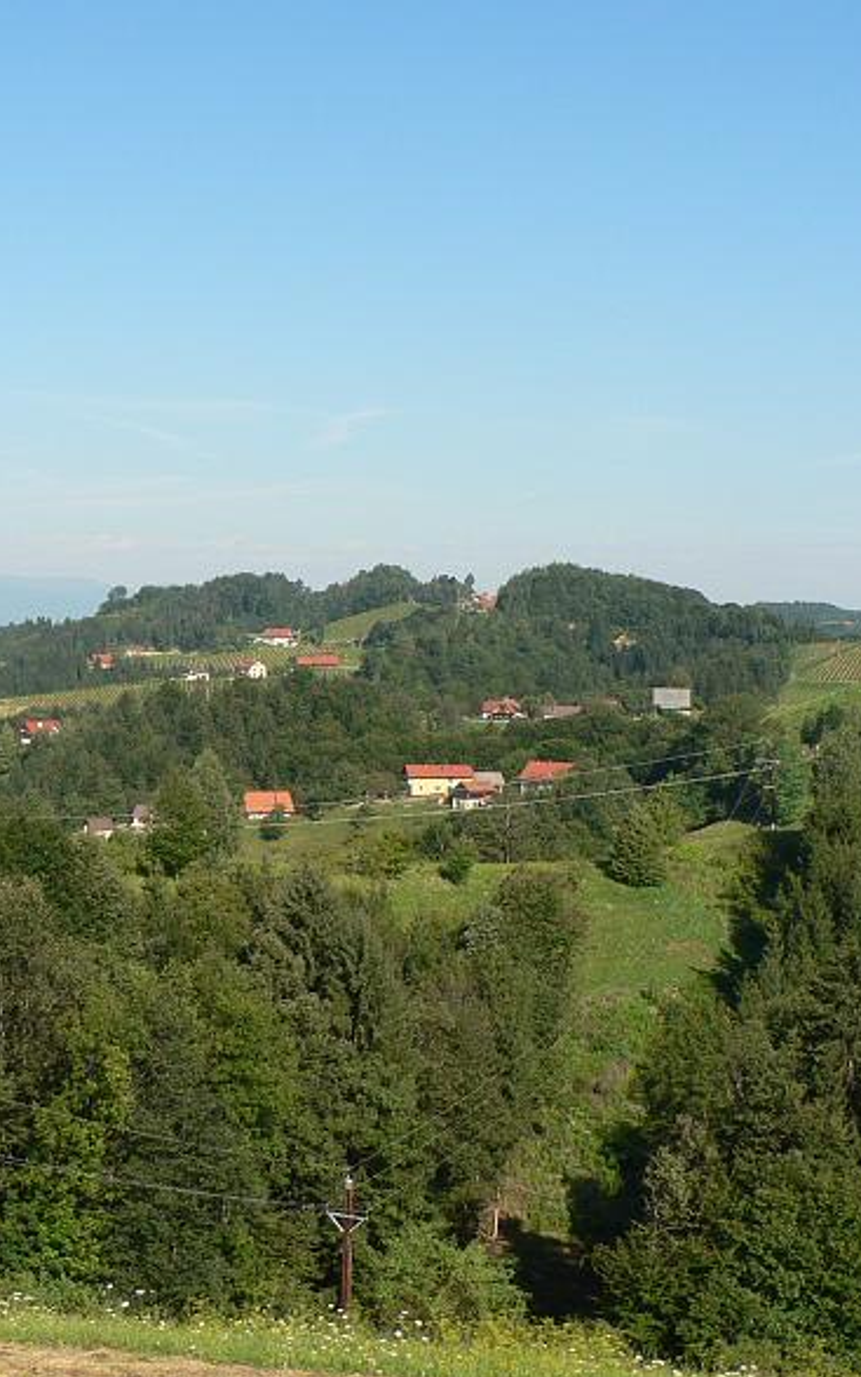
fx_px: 1952
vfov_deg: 38.9
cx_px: 216
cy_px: 685
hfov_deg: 24.6
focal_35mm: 52
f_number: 5
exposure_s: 1/400
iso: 80
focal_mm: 6
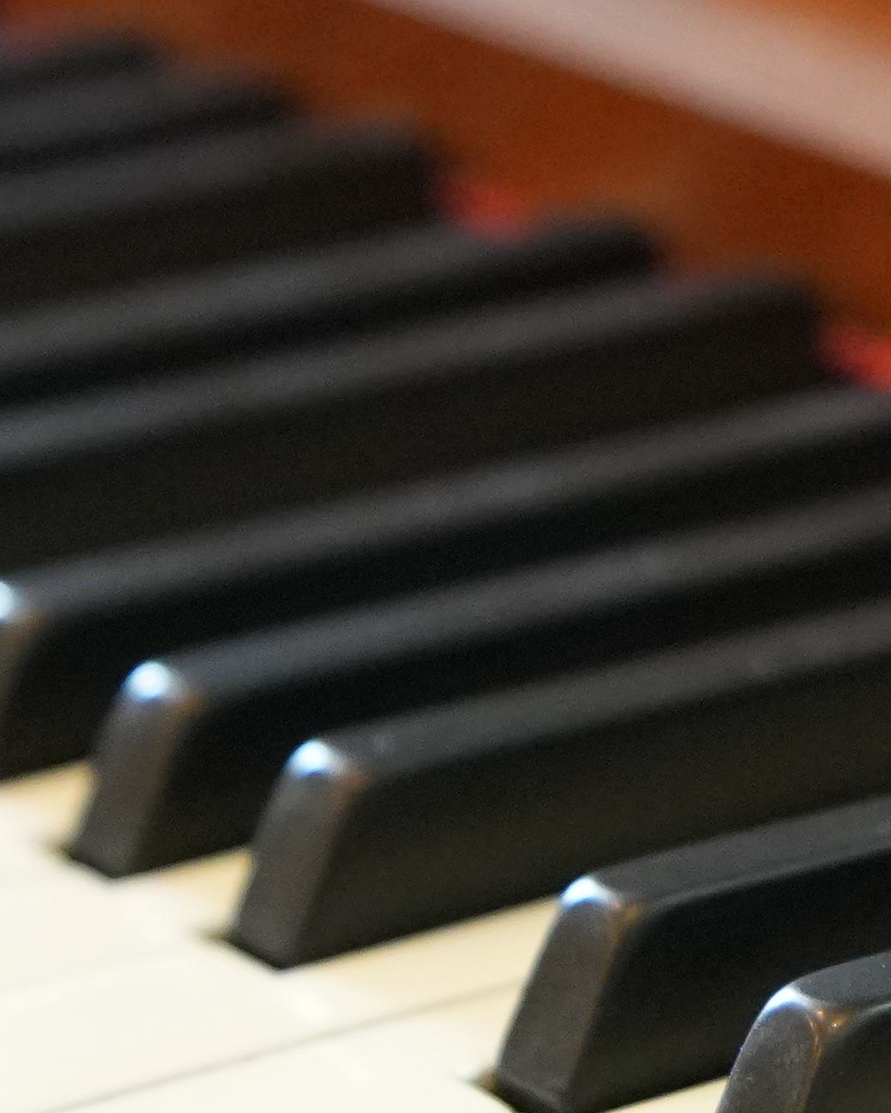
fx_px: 9927
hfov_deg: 5.1
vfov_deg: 6.4
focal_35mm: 301
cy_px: 522
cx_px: 1458
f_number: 2.8
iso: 2500
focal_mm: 45
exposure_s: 1/160
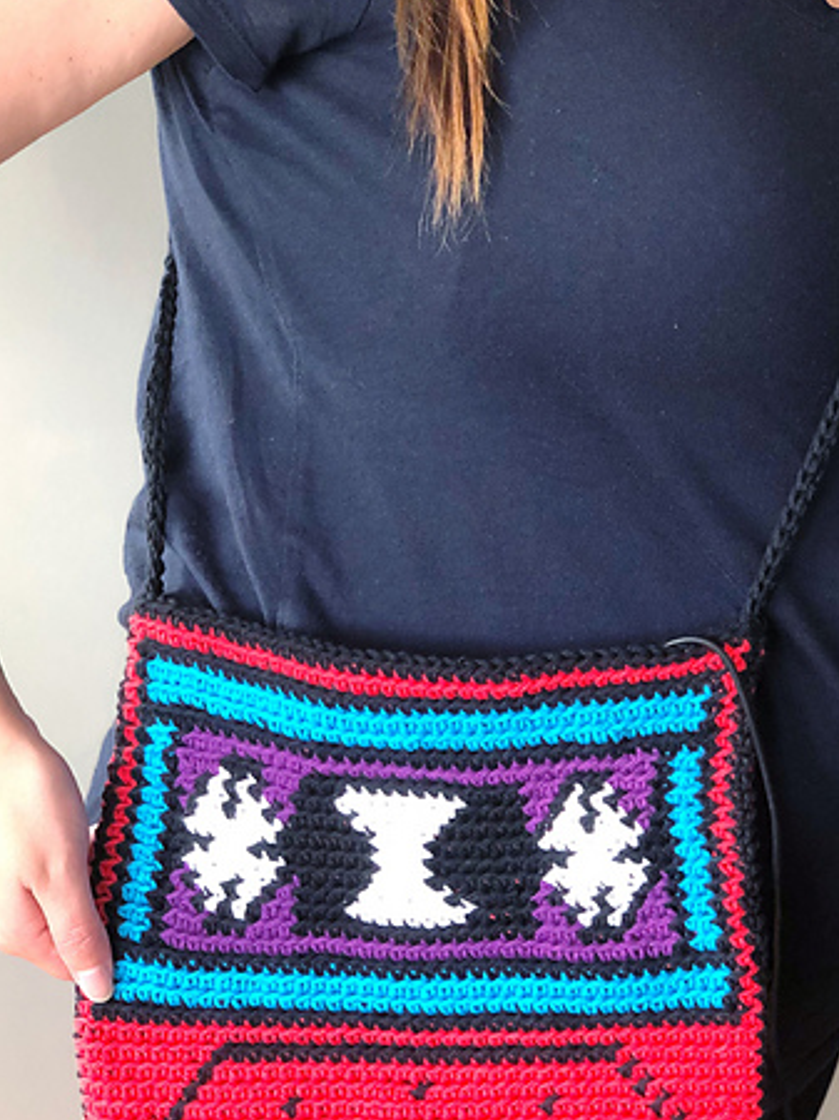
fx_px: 2394
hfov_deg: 19.9
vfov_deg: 26.3
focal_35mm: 74
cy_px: 679
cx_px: 485
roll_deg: -1.6
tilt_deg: -23.0
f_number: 2.4
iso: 100
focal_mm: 6
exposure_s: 1/40
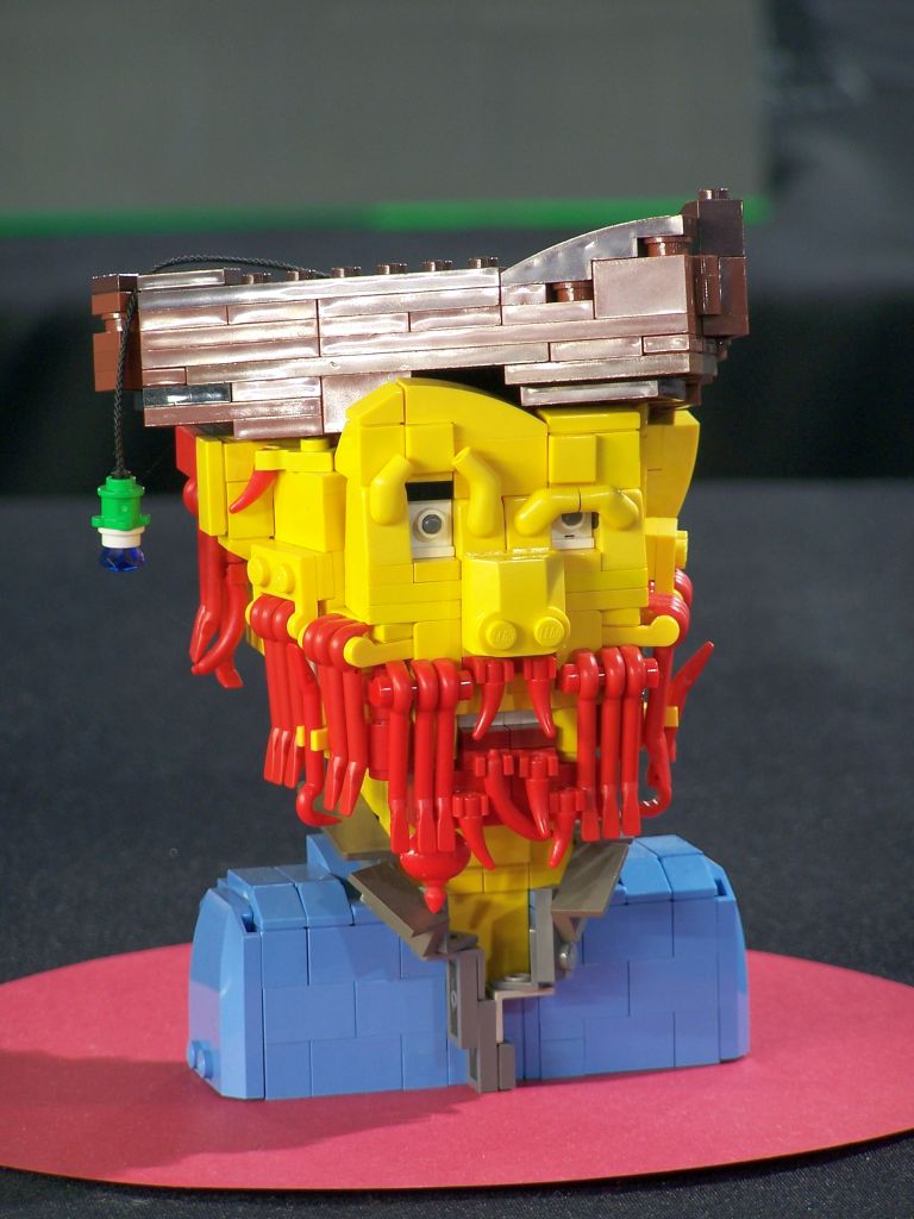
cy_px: 610
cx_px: 457
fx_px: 7675
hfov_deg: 6.8
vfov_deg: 9.1
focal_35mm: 218
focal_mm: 36.2
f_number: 3.2
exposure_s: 1/3
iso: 80
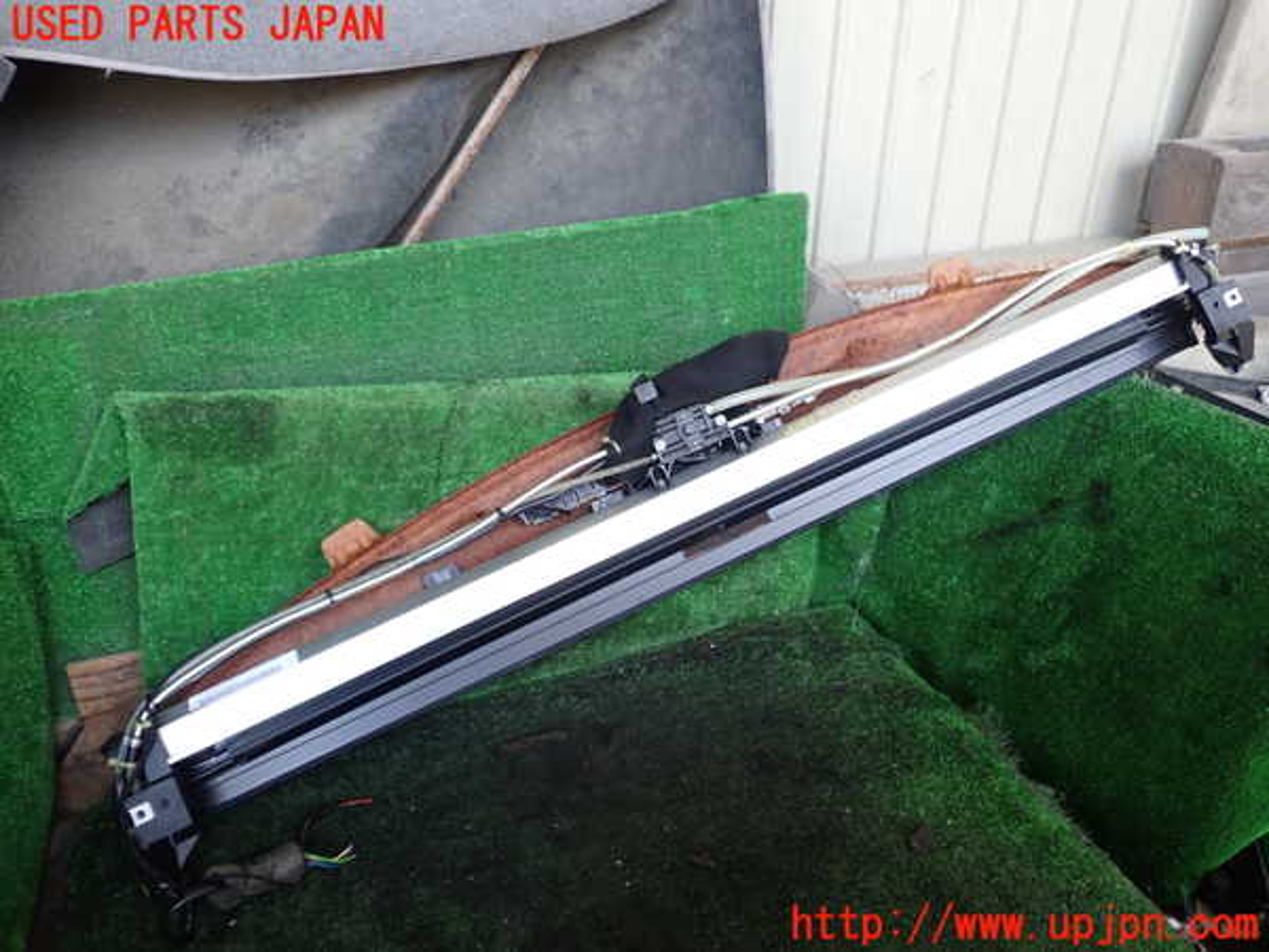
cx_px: 634
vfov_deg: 46.8
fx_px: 1100
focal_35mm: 30
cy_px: 476
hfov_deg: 60.0
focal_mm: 5.4
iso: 100
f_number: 2.3
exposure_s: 1/60
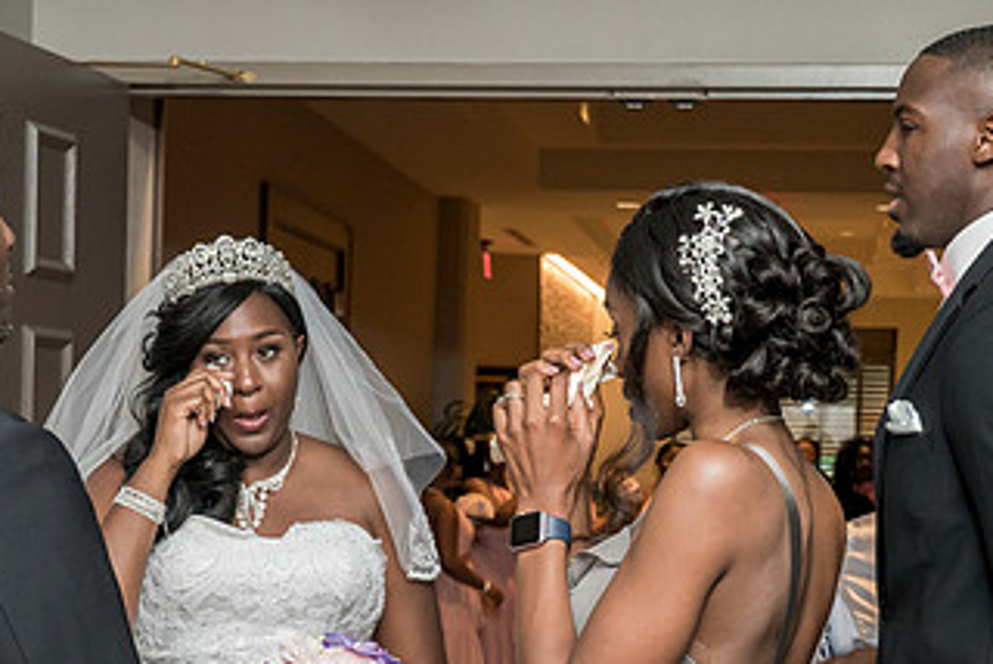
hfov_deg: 23.4
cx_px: 458
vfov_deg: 15.6
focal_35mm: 87
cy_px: 527
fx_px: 2402
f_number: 7.1
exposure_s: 1/200
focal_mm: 44
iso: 2000
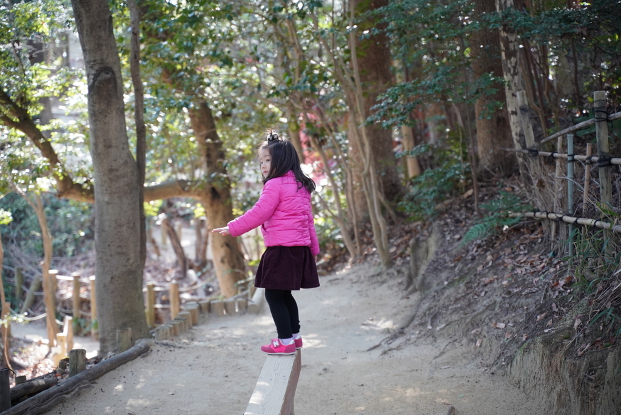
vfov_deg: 18.2
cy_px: 208
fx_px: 1294
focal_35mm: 75
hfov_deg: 27.0
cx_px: 310
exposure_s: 1/320
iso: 1600
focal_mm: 75
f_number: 3.2
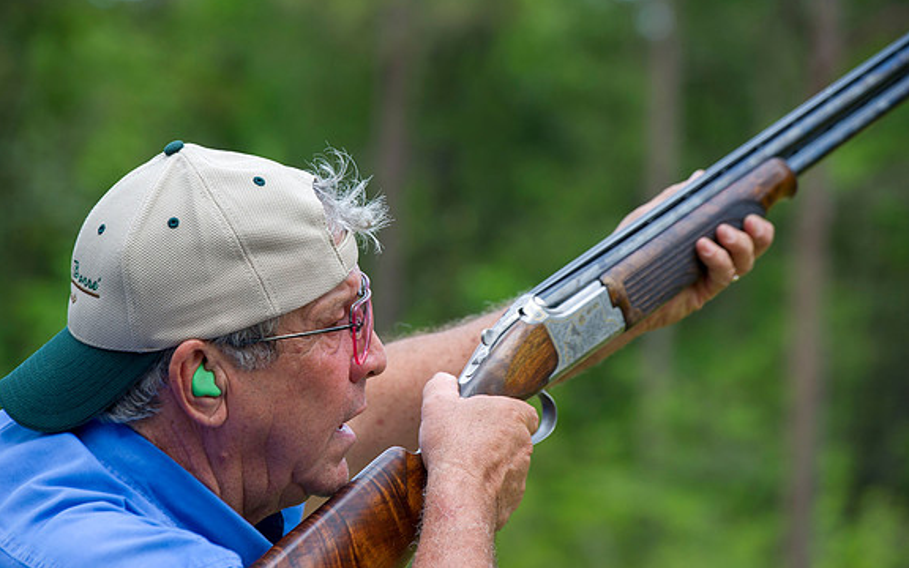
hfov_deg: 10.7
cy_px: 282
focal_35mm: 195
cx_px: 453
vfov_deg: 6.7
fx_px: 4831
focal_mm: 190
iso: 200
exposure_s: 1/320
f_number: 5.6
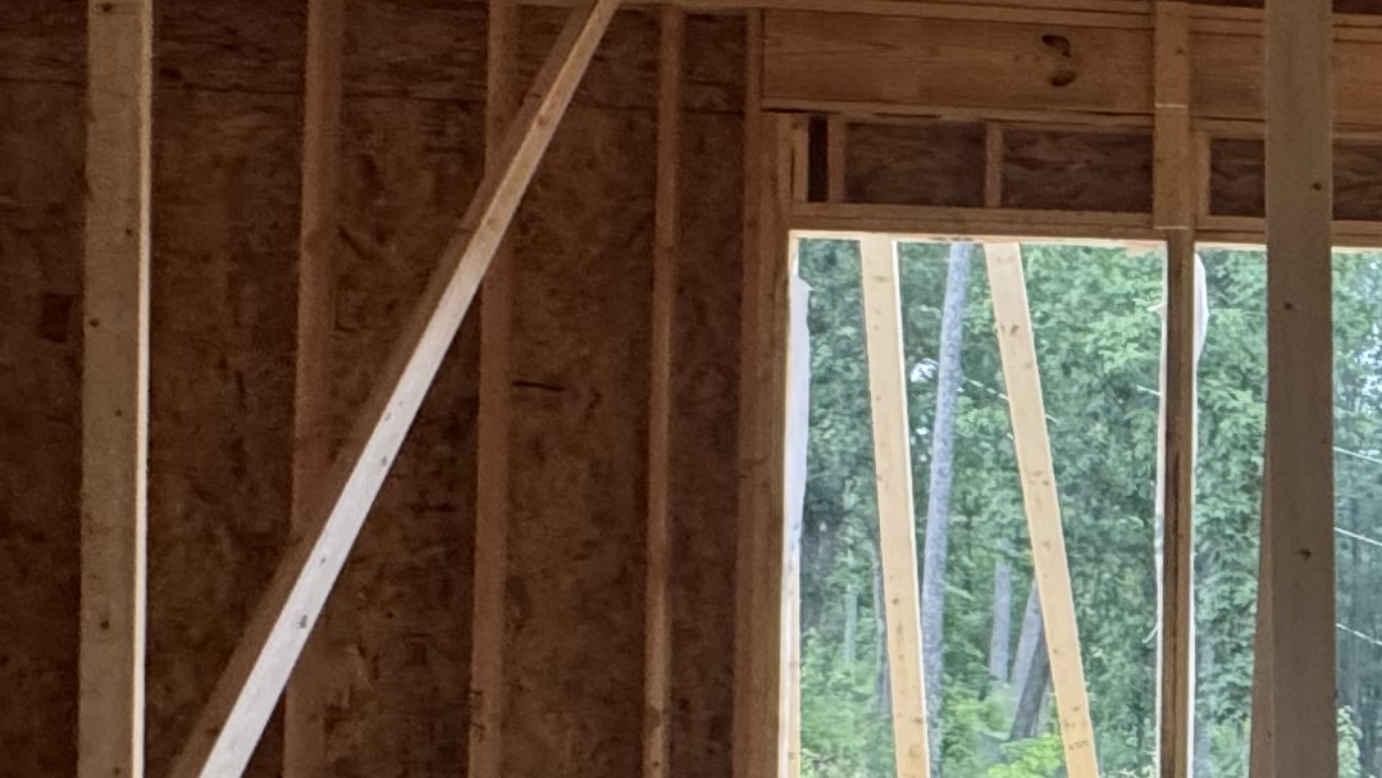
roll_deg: -0.3
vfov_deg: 21.1
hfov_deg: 31.2
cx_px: 1628
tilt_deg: +0.8
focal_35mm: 57
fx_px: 2089
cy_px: 383
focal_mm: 2.22
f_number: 2.2
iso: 320
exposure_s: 1/94
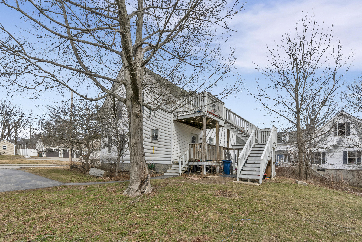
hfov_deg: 96.7
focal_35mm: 16
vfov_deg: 73.8
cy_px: 121
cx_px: 181
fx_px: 161
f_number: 8
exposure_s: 1/2000
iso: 800
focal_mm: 16
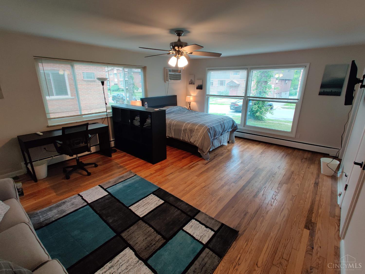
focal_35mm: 13
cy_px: 137
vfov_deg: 89.9
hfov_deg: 106.2
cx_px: 182
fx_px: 137
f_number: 2.2
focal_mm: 2.25
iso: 160
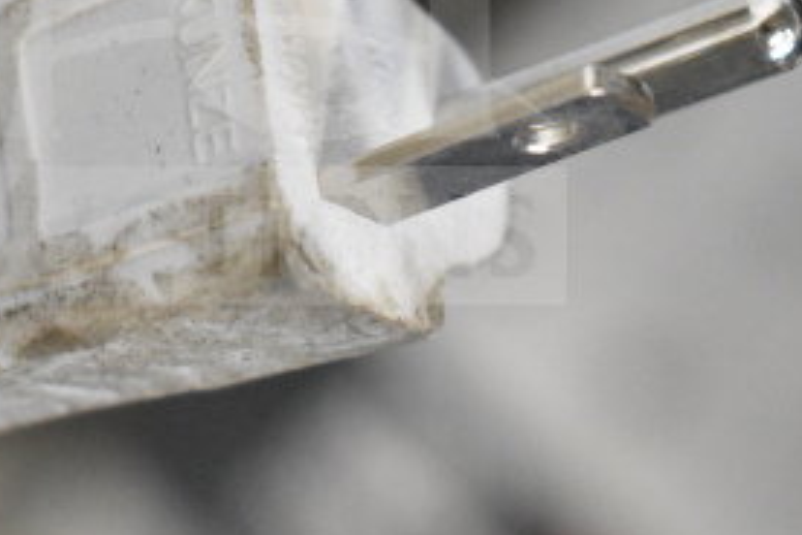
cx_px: 238
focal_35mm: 182
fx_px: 4057
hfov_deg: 11.3
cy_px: 74
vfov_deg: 7.5
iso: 9000
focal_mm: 55
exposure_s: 1/100
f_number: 5.6
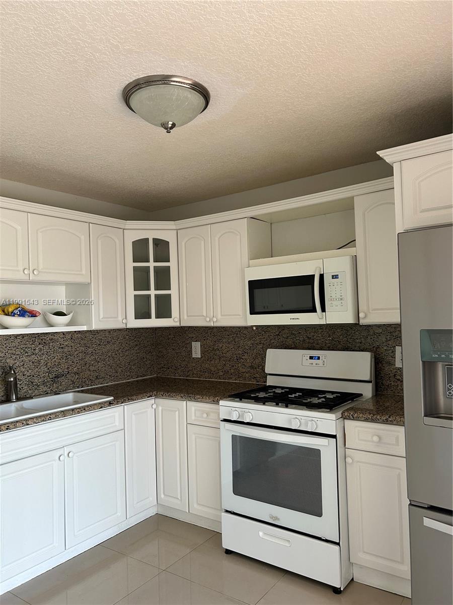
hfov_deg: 53.1
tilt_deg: +0.7
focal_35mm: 26
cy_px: 302
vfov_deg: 67.3
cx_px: 226
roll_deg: +2.2
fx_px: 454
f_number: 1.5
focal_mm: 5.7
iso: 125
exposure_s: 1/93
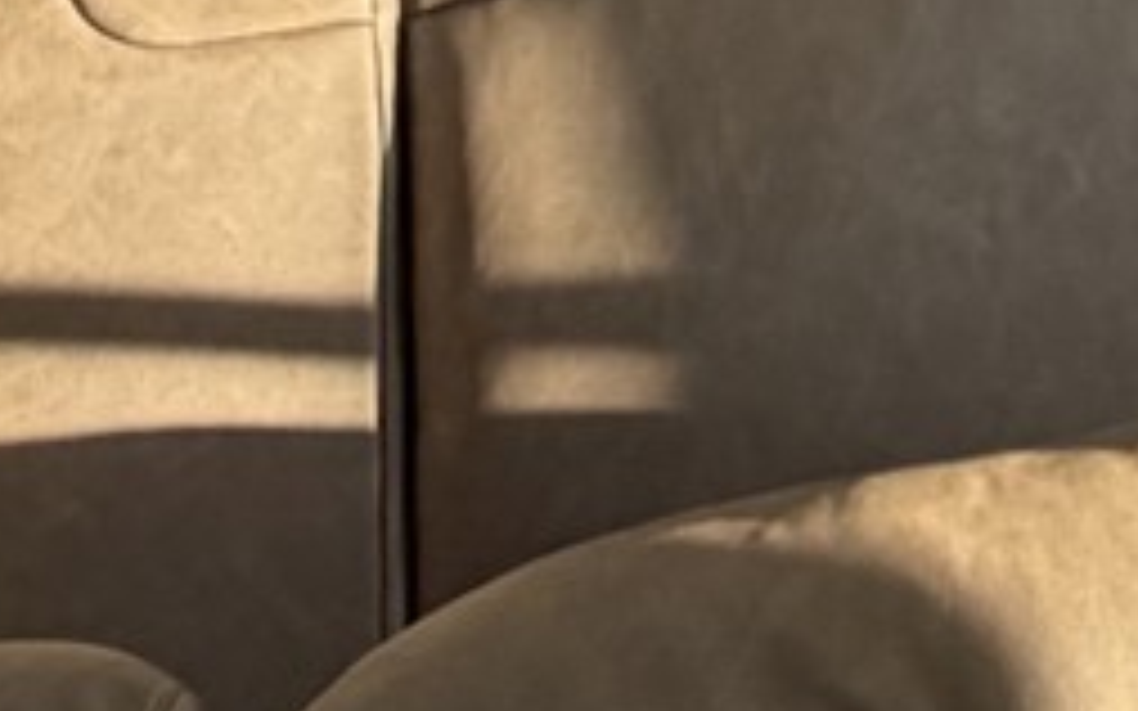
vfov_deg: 9.1
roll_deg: -1.7
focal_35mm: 94
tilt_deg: -35.6
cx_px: 1080
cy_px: -1786
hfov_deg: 21.5
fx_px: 2915
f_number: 2.2
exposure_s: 1/121
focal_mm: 2.22
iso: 250
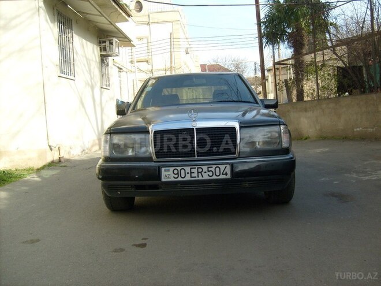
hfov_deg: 52.6
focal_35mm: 35
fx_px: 385
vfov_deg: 40.7
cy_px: 143
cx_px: 190
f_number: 7.1
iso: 80
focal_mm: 5.8
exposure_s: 1/125
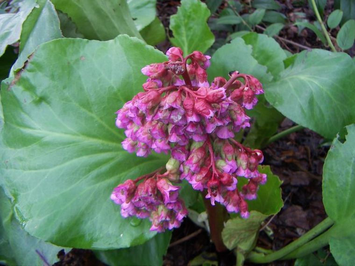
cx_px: 178
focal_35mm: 36
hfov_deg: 51.4
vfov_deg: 39.7
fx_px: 369
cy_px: 133
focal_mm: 4.7
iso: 50
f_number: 2.8
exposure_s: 1/80
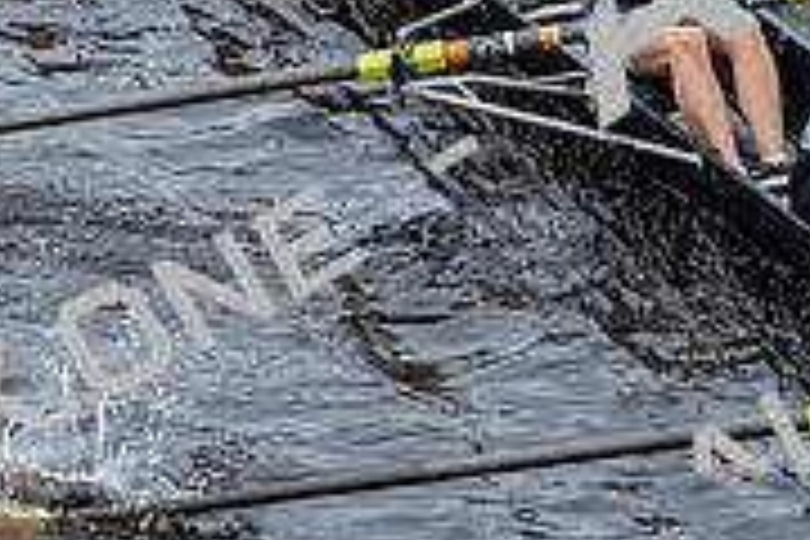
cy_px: -299
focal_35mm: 646
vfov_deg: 2.1
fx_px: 14534
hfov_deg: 3.2
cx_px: 189
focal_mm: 200
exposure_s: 1/2000
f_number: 2.8
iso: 320
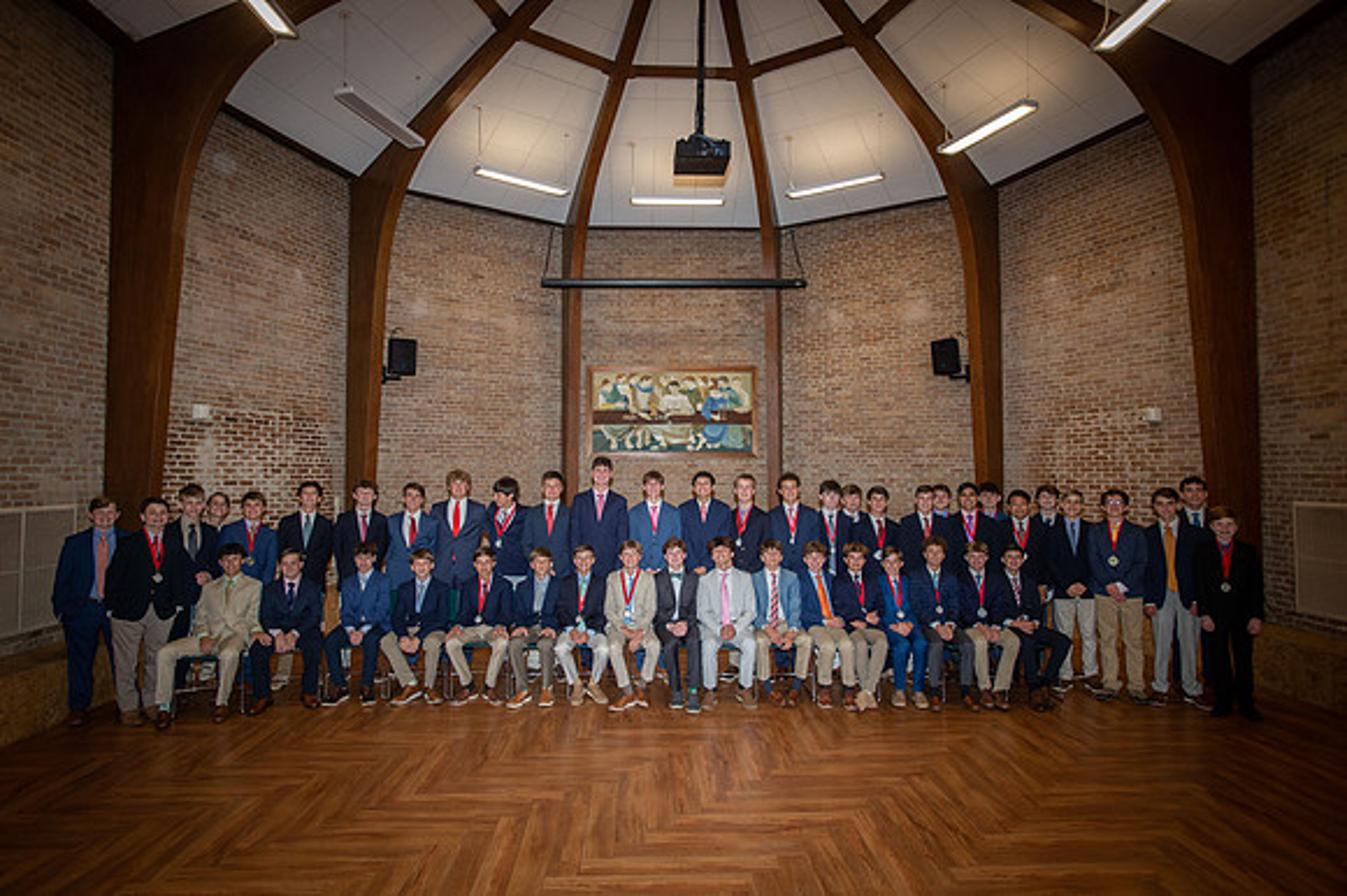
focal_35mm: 20
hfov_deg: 84.0
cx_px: 674
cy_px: 448
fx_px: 748
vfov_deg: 61.9
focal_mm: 20
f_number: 5
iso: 2000
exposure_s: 1/160
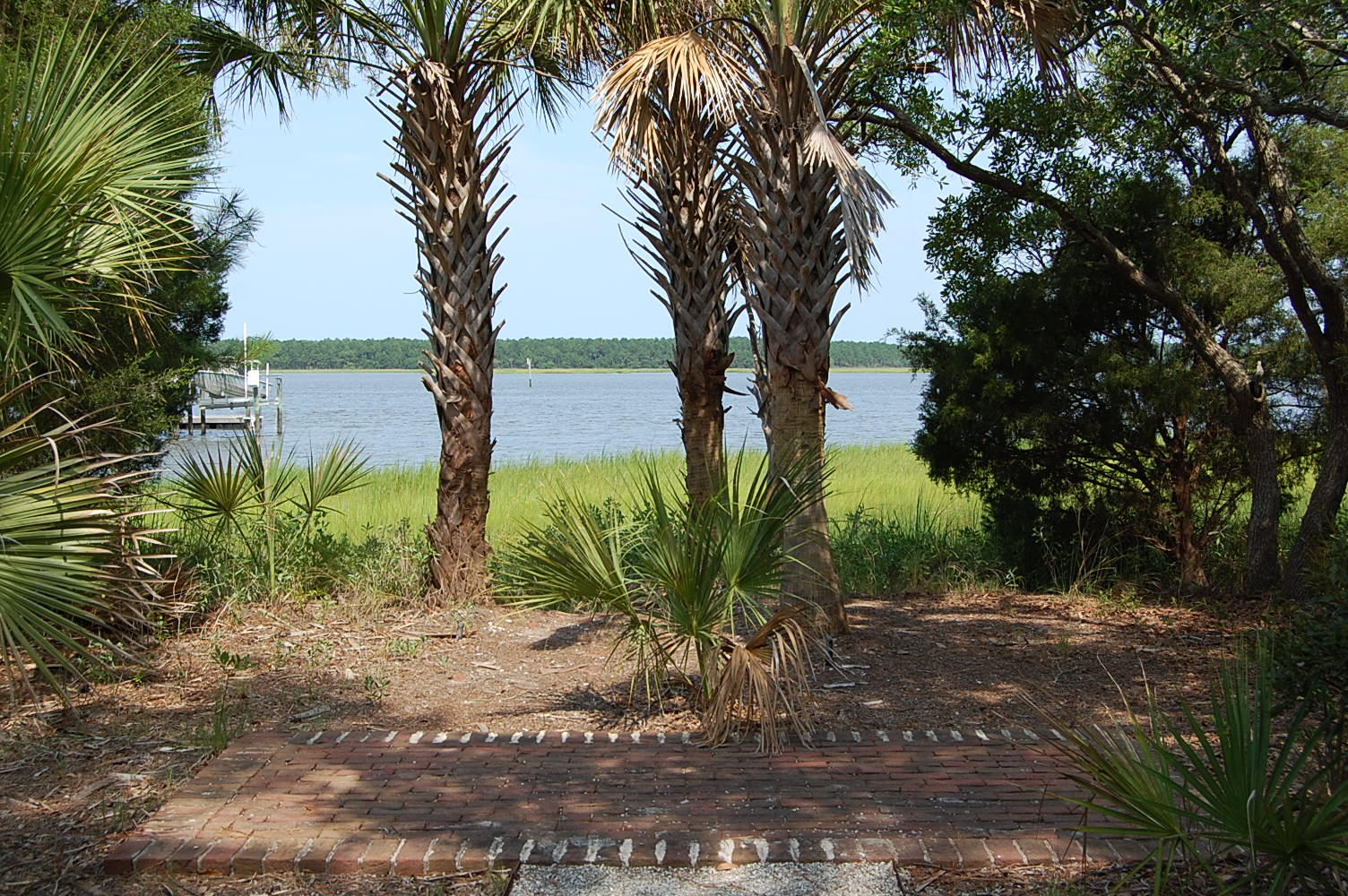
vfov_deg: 29.8
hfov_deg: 43.6
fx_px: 1683
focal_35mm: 45
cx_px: 674
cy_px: 448
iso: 200
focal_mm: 30
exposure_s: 1/250
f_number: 8
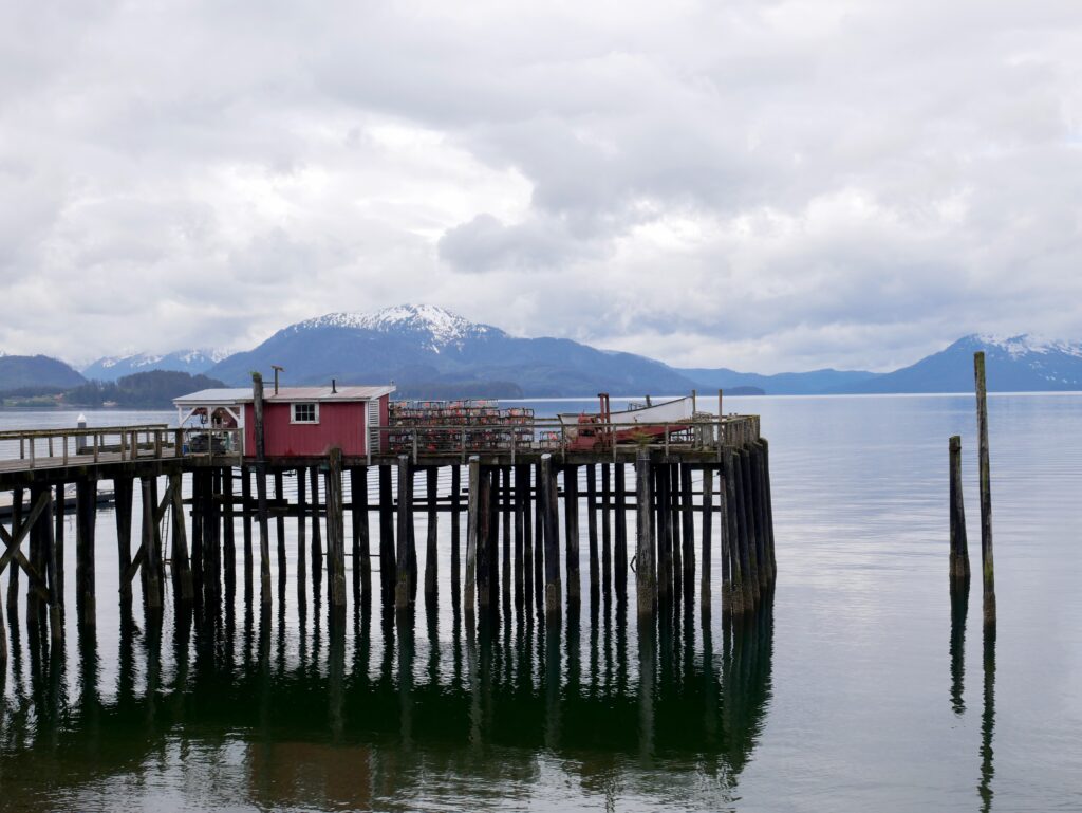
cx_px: 541
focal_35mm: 44
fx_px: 1376
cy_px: 406
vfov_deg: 32.9
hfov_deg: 42.9
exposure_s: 1/320
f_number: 8
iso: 200
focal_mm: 22
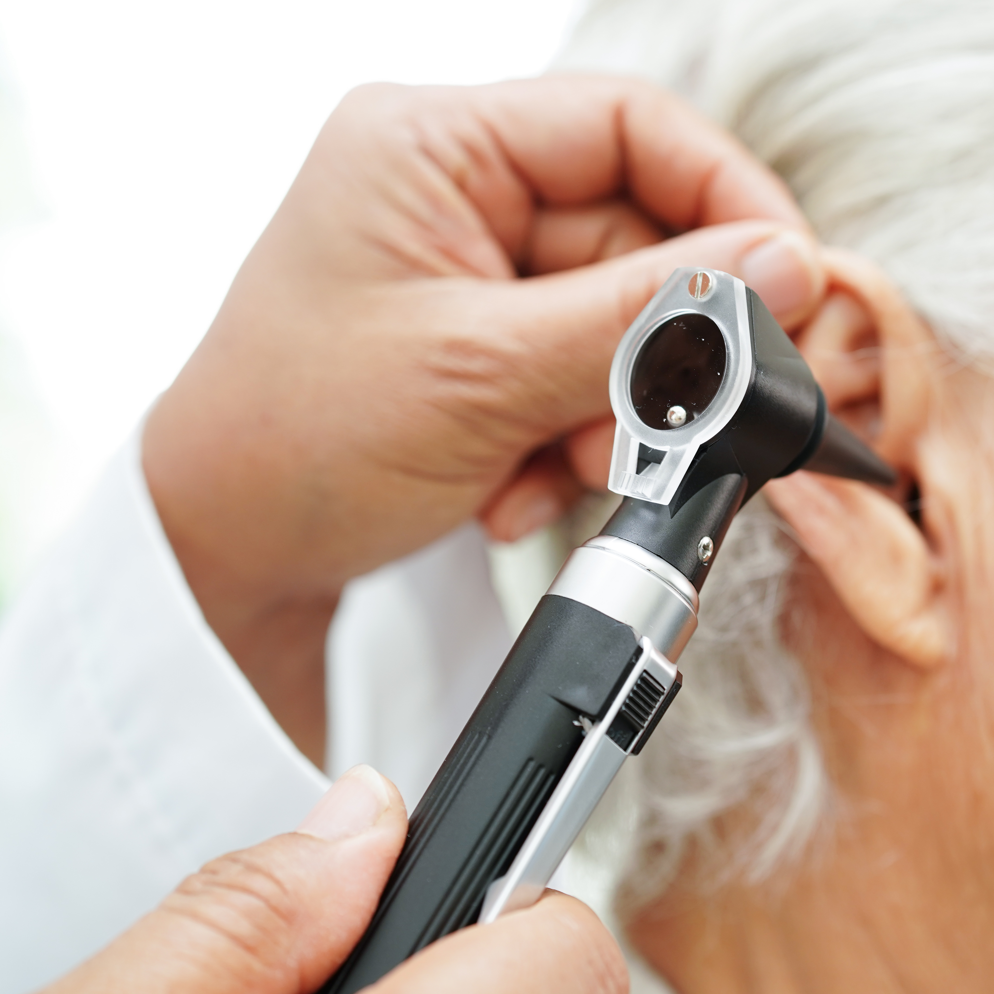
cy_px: 480
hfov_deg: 25.2
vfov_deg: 25.4
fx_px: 2209
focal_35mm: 68
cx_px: 666
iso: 320
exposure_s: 1/100
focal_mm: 50
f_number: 2.8
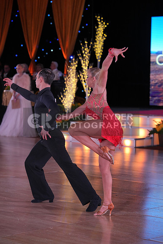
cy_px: 122
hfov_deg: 12.5
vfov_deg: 18.6
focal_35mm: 110
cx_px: 82
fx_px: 747
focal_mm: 110
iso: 1000
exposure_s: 1/400
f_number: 4
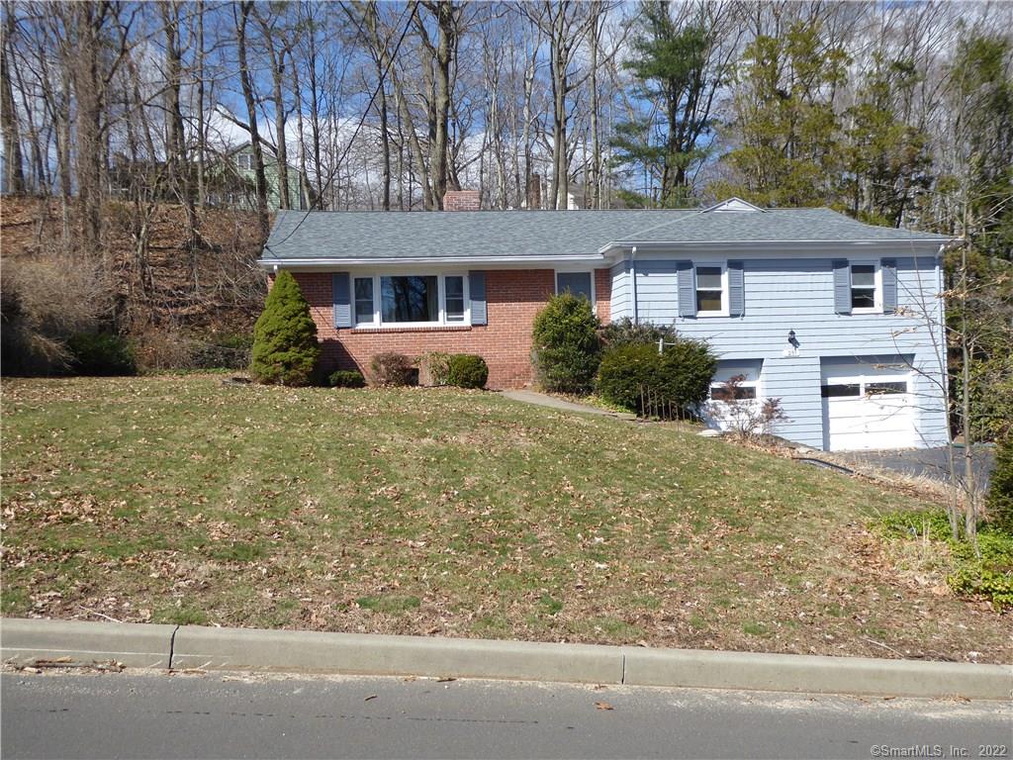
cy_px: 380
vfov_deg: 44.2
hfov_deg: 56.8
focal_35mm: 32
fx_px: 936
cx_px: 506
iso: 80
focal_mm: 5.4
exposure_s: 1/640
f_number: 3.5
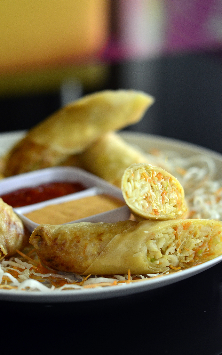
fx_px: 745
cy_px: 176
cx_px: 106
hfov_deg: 16.9
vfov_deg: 26.8
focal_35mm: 77
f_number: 2.5
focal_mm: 50
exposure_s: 1/125
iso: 800
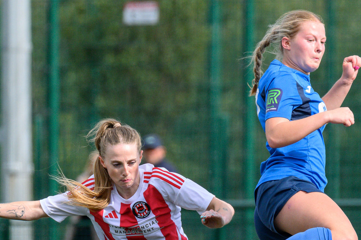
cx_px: 241
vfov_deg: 1.3
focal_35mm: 1062
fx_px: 10649
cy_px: 214
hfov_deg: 1.9
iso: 640
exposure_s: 1/1600
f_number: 5.3
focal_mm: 320
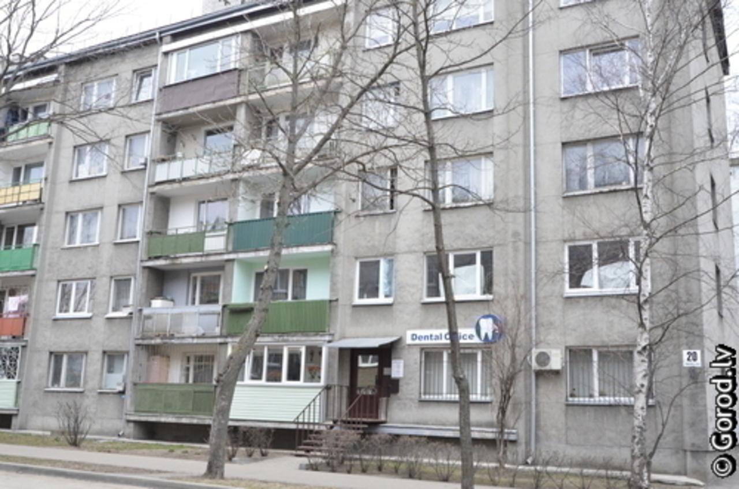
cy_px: 244
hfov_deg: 53.2
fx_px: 737
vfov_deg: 36.7
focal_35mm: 36
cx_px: 370
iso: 3200
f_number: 6.3
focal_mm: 24
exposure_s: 1/200
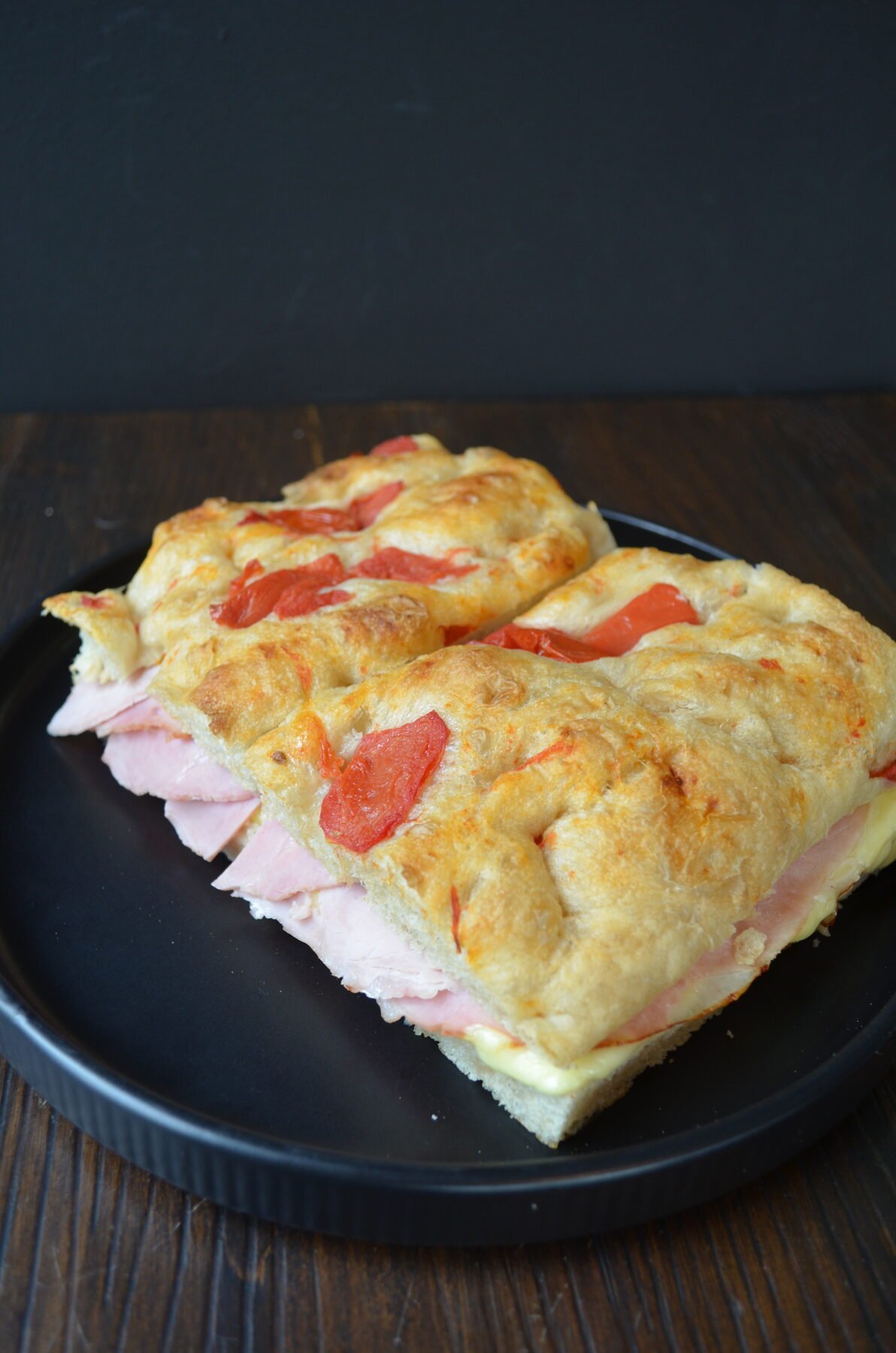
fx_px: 1125
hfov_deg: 43.4
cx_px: 448
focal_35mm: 30
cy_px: 676
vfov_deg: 62.0
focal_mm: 20
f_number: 4.5
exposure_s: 1/80
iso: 400
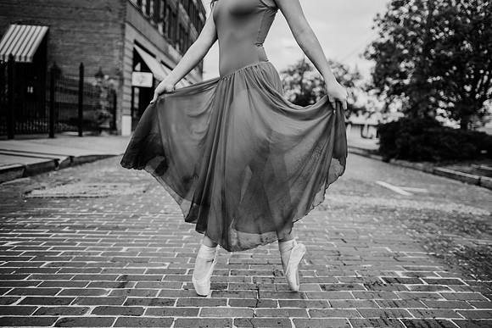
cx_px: 258
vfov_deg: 49.5
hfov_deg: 69.2
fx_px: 356
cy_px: 165
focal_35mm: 26
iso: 160
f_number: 2.2
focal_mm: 24
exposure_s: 1/1250
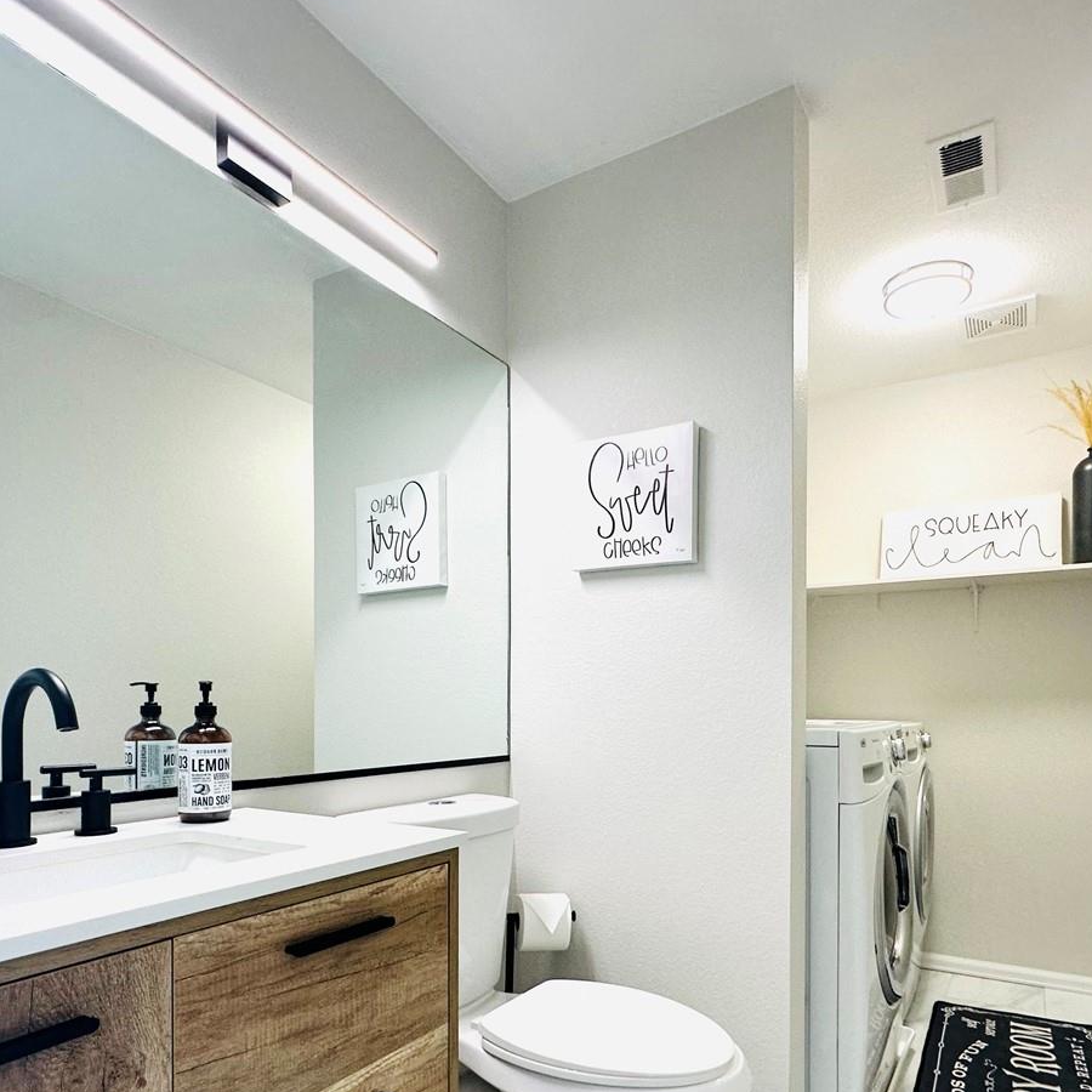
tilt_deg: -0.3
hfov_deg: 69.6
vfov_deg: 68.1
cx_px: 562
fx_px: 785
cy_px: 709
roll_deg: -0.7
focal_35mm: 22
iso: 160
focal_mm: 2.22
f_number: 2.2
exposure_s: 1/117
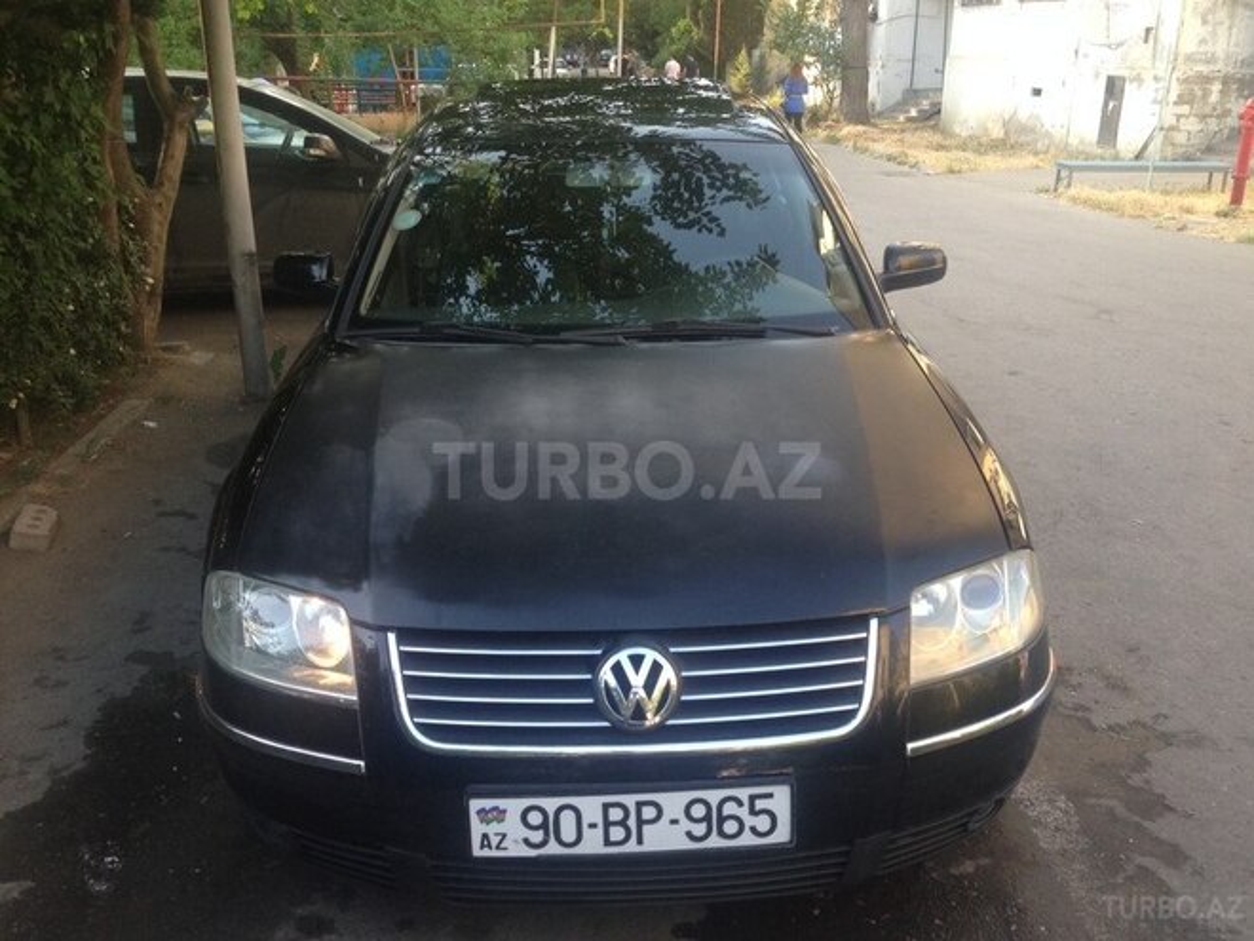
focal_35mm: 33
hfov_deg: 55.4
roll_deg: -1.1
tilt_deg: -19.4
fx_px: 1195
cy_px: 470
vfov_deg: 42.9
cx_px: 627
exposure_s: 1/120
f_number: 2.4
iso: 80
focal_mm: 4.12
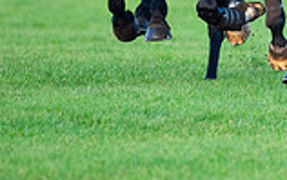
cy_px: -103
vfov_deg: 0.8
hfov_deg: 1.2
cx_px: 349
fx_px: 13291
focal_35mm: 1698
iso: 800
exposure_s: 1/2500
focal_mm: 400
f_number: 4.5
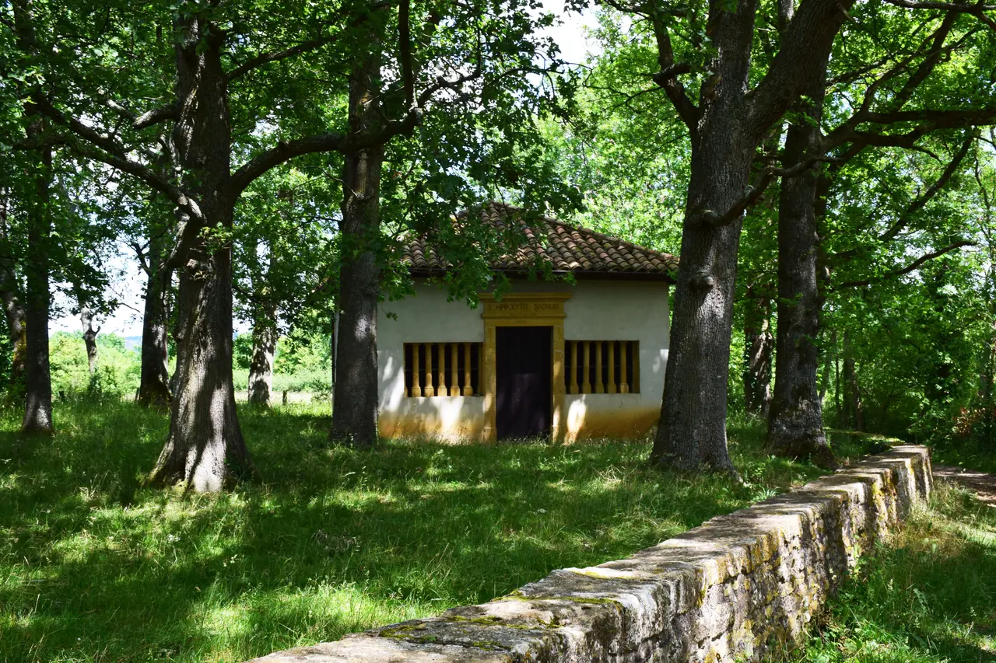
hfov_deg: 47.9
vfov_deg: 33.0
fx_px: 1120
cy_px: 332
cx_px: 498
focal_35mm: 40
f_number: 10
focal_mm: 27
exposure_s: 1/160
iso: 400
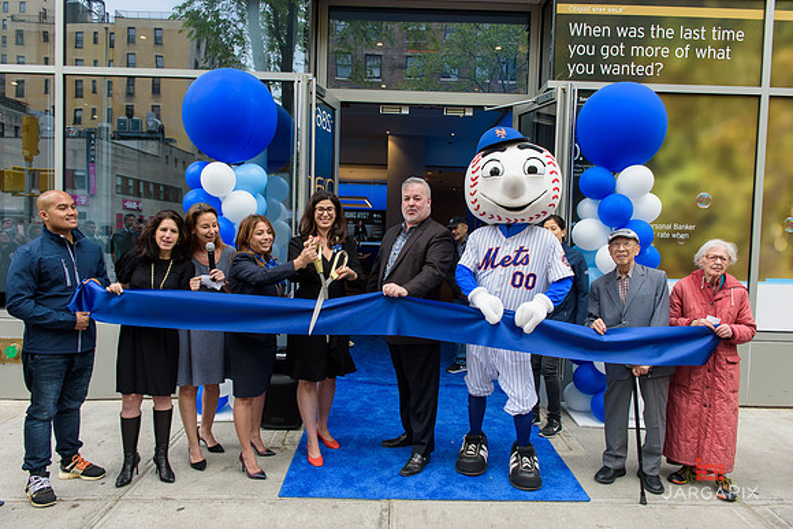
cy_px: 264
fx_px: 595
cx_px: 396
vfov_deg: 48.0
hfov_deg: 67.4
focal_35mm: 27
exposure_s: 1/250
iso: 200
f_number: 5
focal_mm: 27
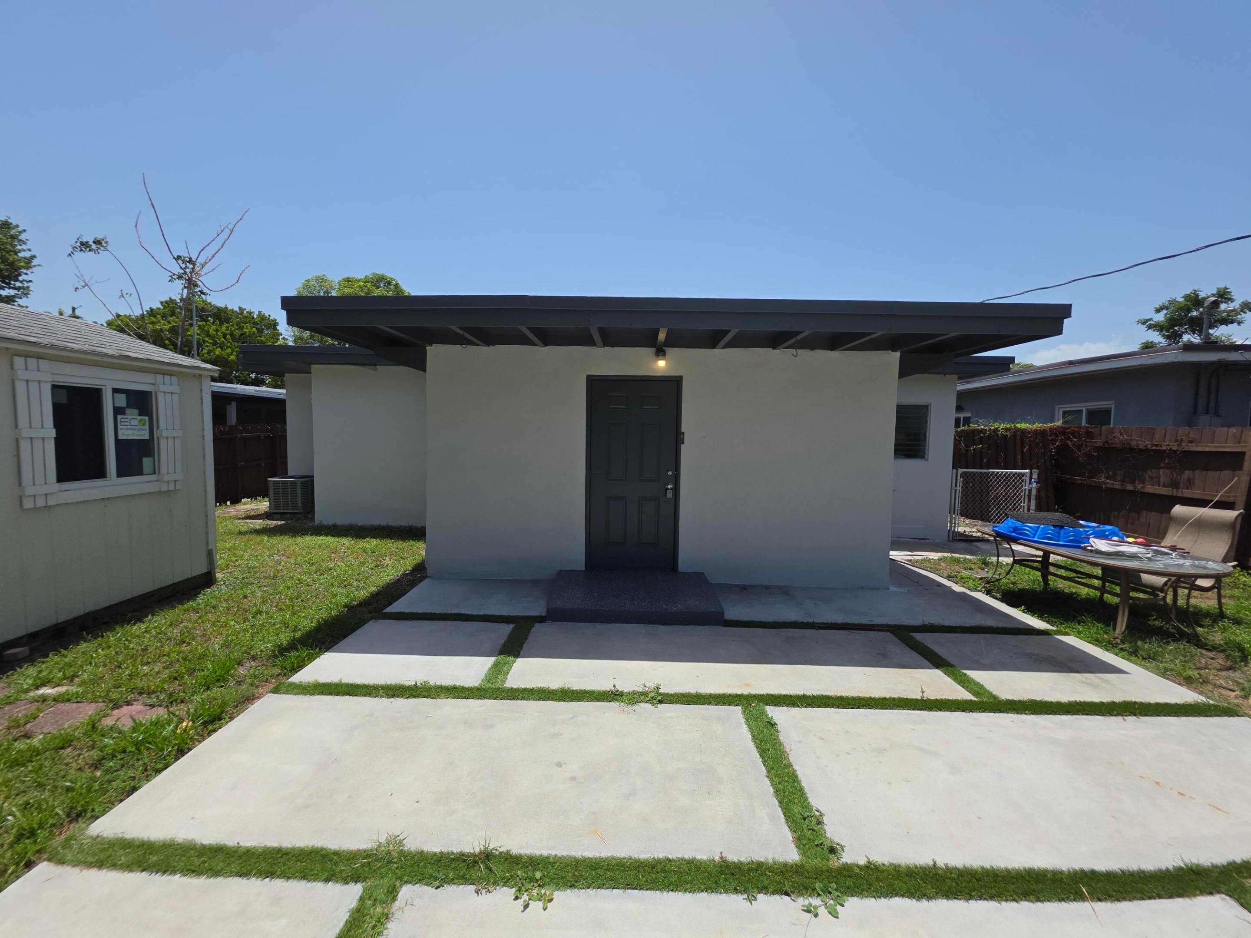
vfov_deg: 89.9
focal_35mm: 13
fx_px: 470
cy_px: 469
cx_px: 626
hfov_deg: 106.2
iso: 40
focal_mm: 2.2
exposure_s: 1/2953
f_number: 1.9
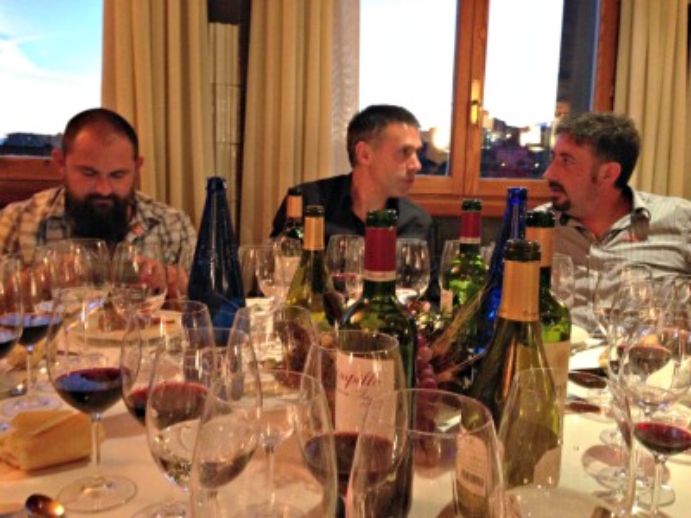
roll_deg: -2.5
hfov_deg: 55.4
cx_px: 346
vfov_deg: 42.9
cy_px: 259
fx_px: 659
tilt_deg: -7.9
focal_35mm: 33
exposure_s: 1/17
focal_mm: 4.12
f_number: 2.4
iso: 400
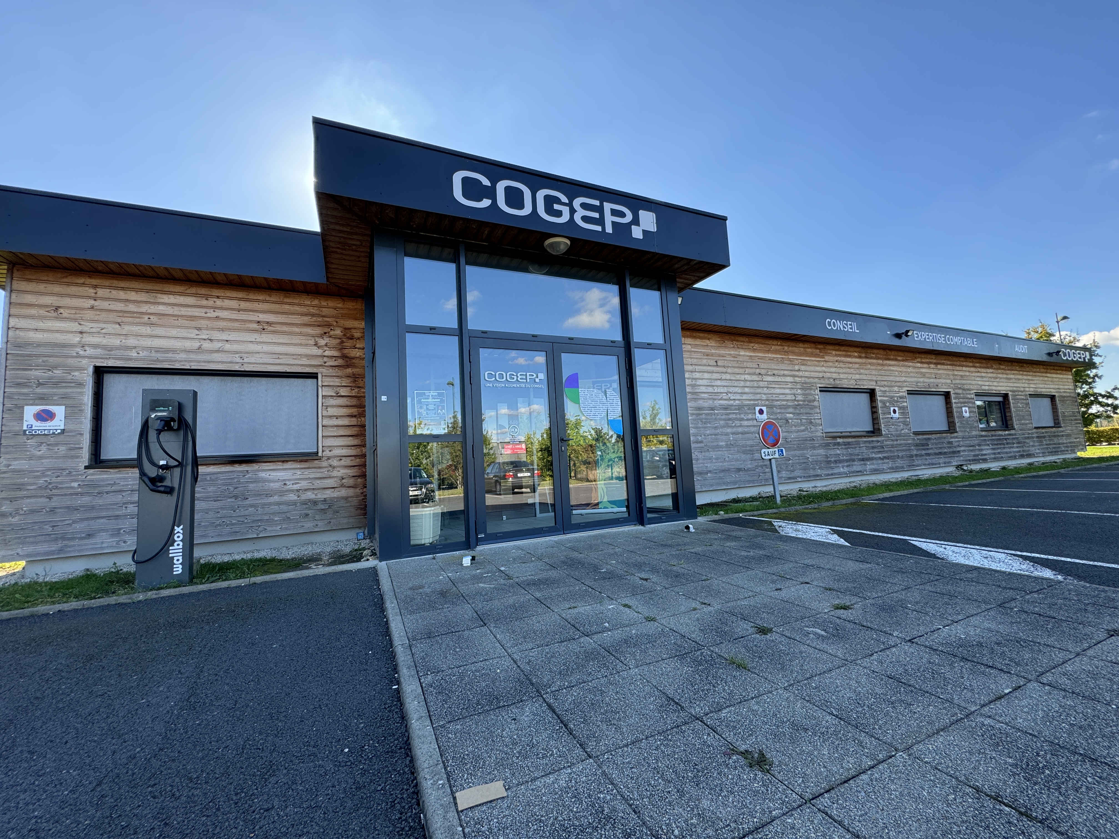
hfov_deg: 102.1
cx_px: 560
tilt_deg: +6.2
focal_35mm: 14
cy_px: 420
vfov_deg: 85.7
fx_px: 453
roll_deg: +3.4
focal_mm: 2.22
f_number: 2.2
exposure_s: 1/288
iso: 40
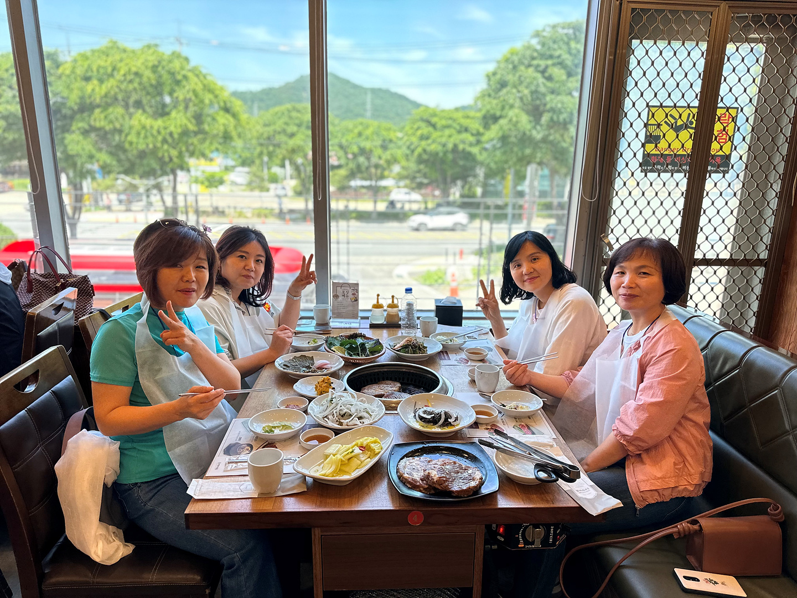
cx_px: 398
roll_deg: -1.3
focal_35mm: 24
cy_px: 299
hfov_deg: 71.6
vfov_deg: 56.8
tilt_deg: -14.2
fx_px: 553
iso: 80
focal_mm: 6.86
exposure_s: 1/198
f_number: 1.78
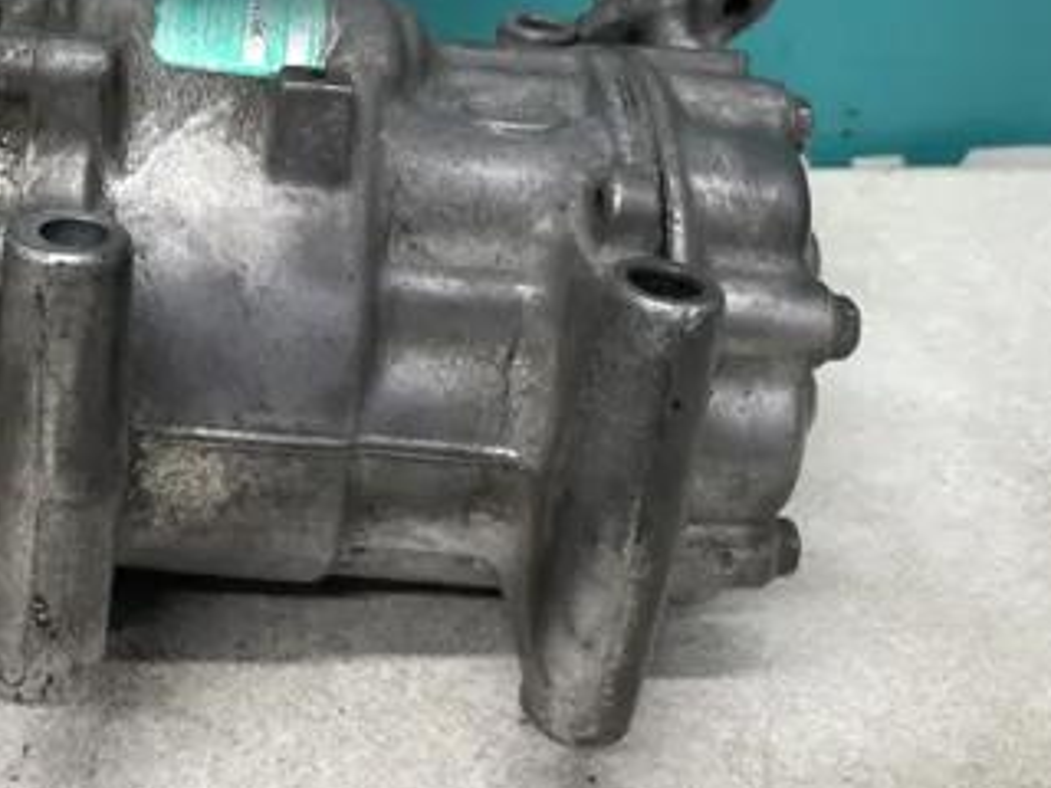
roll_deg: +1.1
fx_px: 1579
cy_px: 181
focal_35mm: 52
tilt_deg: -30.6
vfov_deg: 27.6
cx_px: 207
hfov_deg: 35.6
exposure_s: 1/50
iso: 64
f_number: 1.6
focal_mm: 4.2
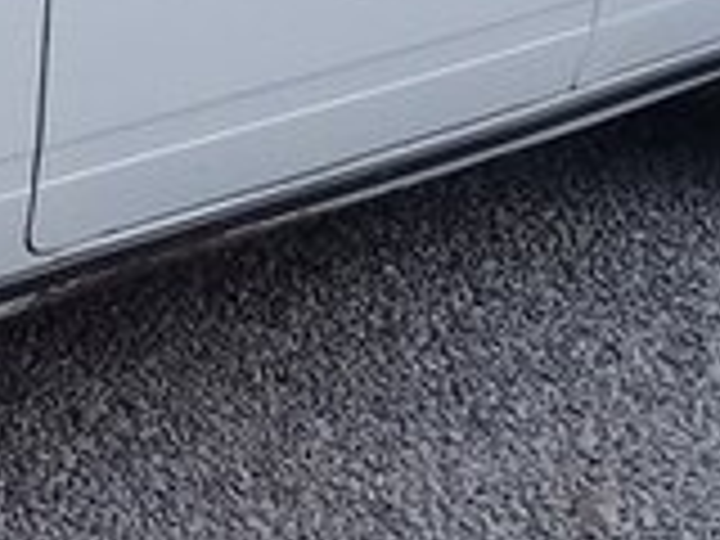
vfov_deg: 11.4
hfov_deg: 15.0
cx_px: -54
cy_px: -106
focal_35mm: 128
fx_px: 2662
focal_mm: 3.3
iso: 50
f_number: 2.2
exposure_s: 1/1495
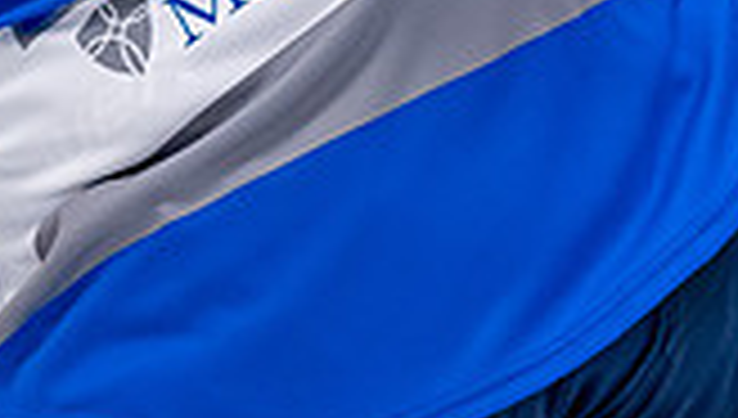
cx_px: 45
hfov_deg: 2.6
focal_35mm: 828
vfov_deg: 1.5
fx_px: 16235
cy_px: -629
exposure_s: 1/800
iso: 2000
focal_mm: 120
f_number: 3.2
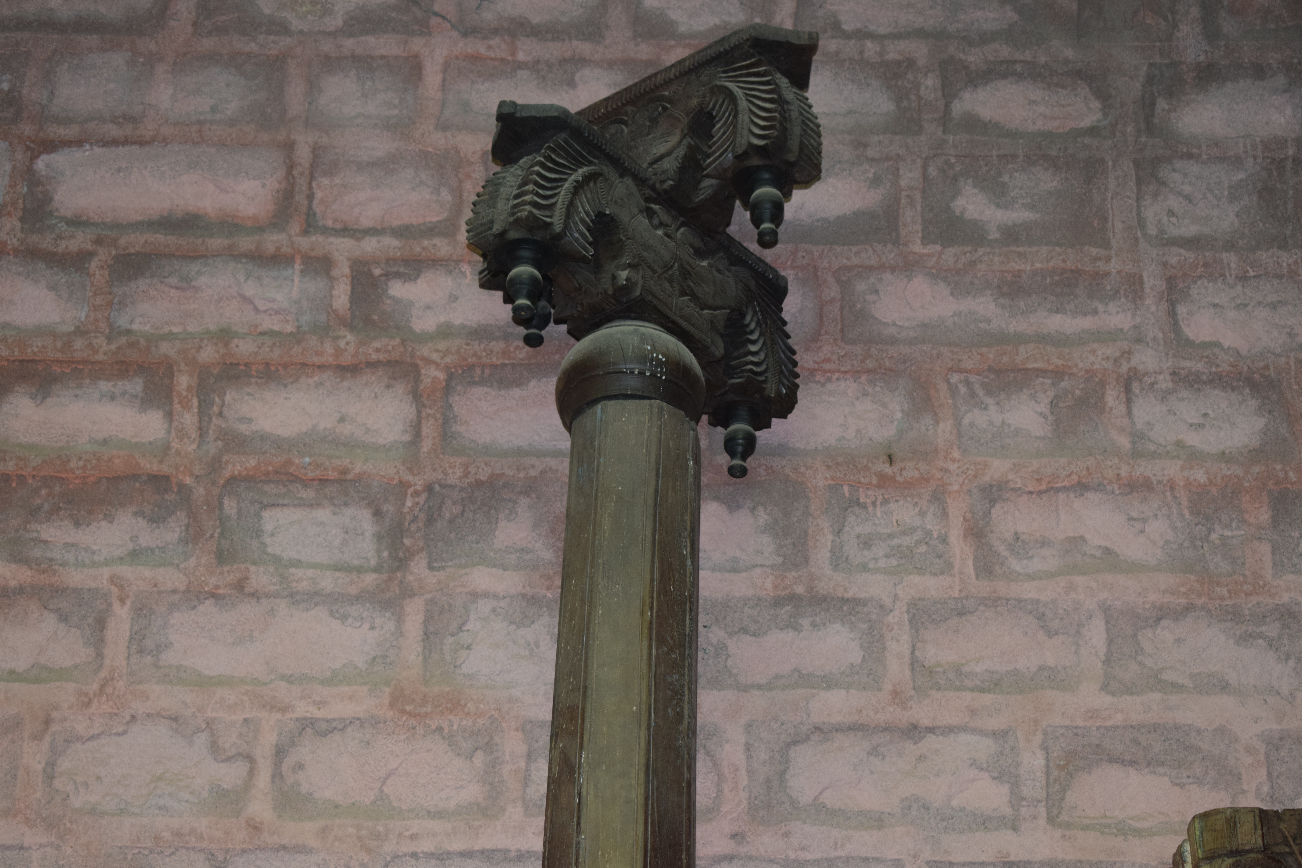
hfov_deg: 26.0
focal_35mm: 78
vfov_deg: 17.5
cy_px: 434
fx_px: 2821
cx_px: 651
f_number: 5.6
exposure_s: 1/80
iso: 800
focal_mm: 52
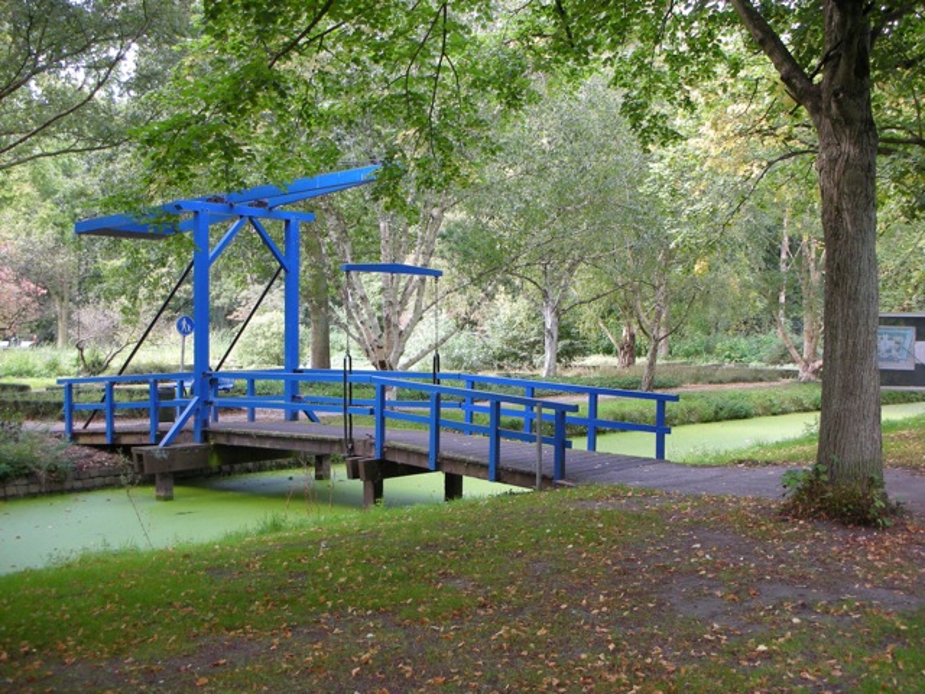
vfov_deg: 31.5
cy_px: 347
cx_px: 462
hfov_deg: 41.2
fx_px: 1229
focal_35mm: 46
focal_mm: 7.7
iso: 100
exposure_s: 1/37.1
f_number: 3.2
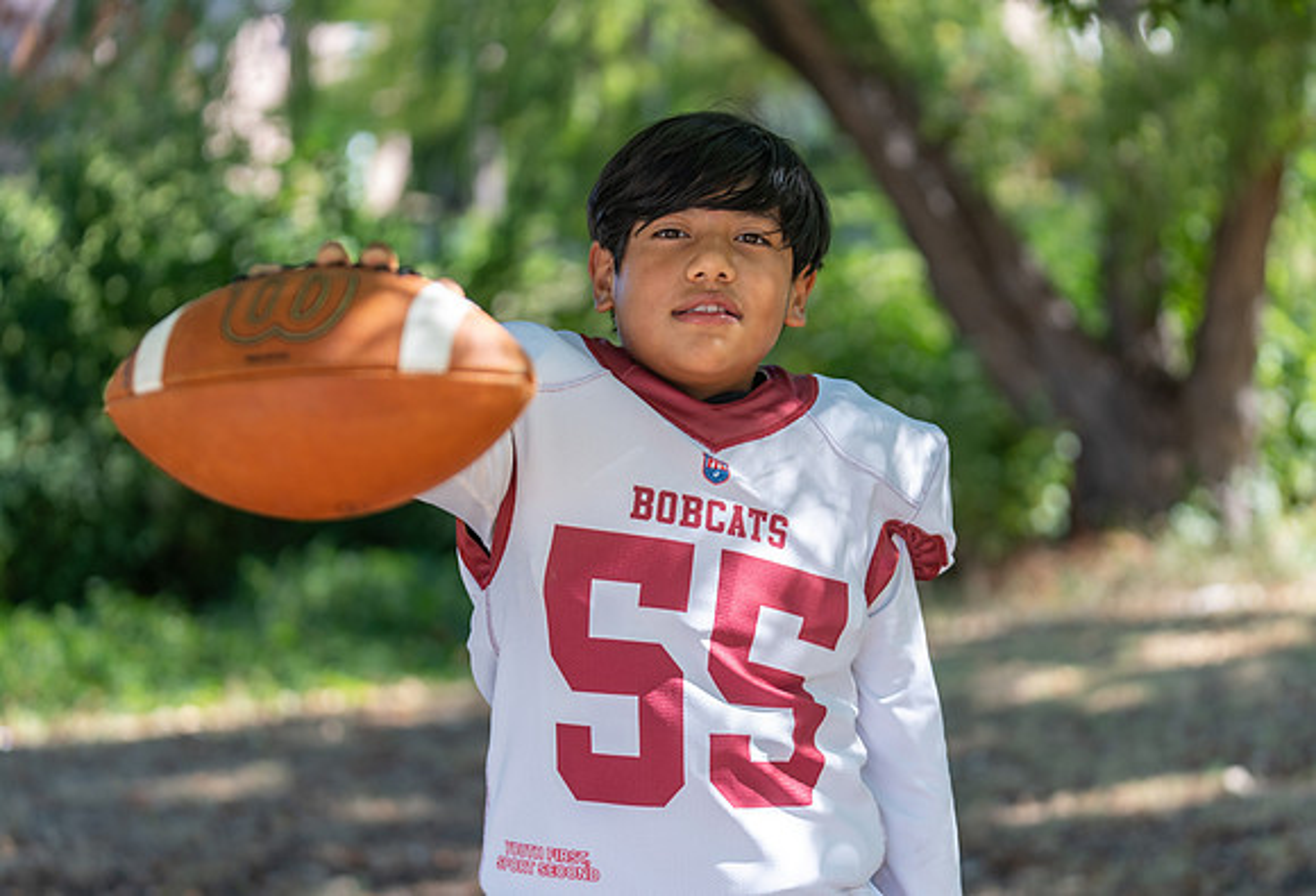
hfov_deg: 27.2
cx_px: 699
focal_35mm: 74
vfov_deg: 18.7
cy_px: 465
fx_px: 2716
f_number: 2.8
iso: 160
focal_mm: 70
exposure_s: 1/320
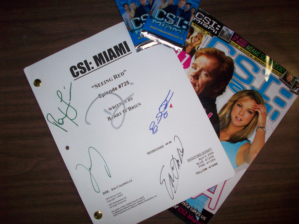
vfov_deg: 38.7
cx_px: 150
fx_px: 320
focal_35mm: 37
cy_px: 112
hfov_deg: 50.1
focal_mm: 6.2
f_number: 2.8
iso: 200
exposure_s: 1/64
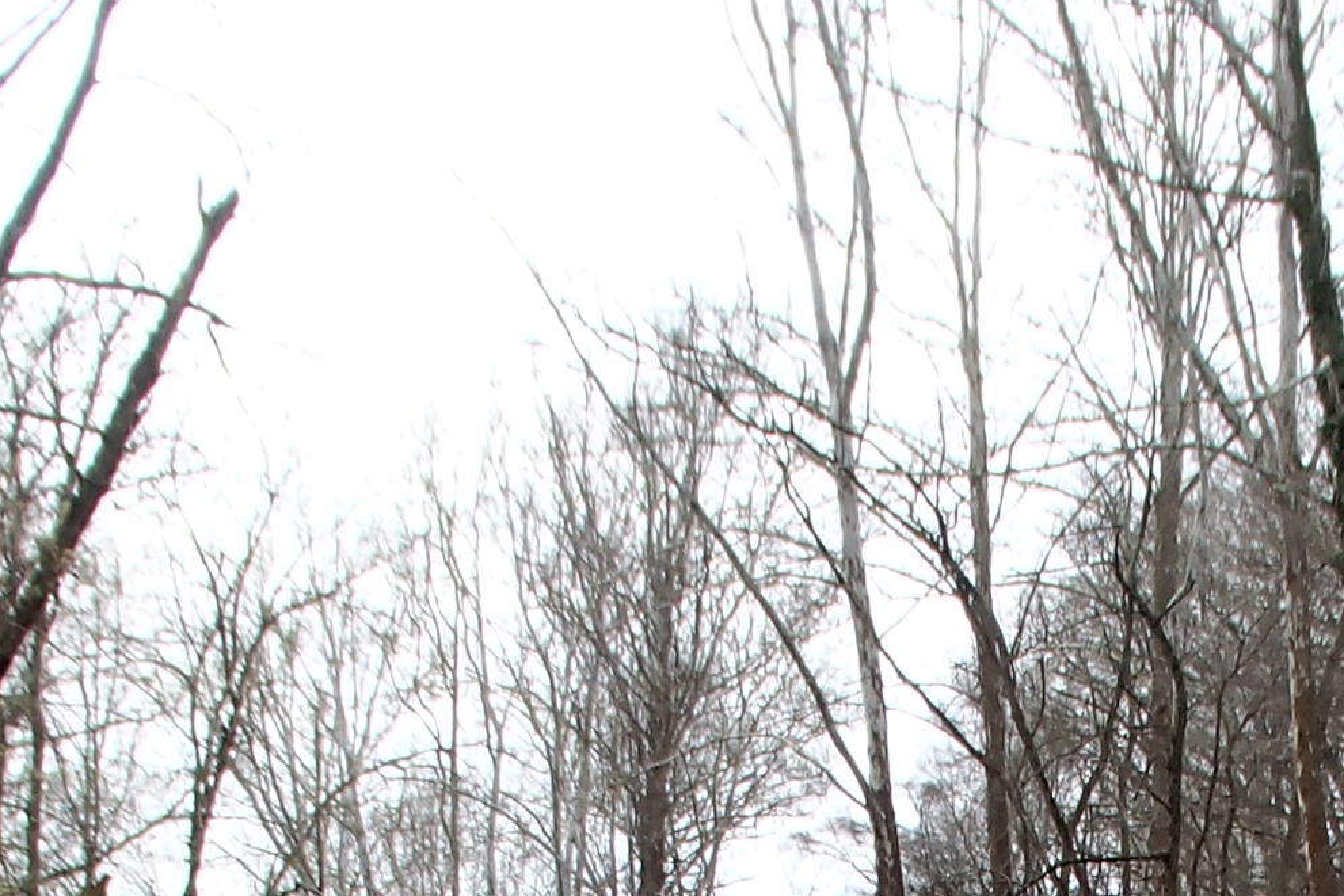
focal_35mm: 94
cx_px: 1149
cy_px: 1578
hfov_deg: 21.3
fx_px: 3510
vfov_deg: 13.2
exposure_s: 1/400
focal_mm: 5
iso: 100
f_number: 3.9
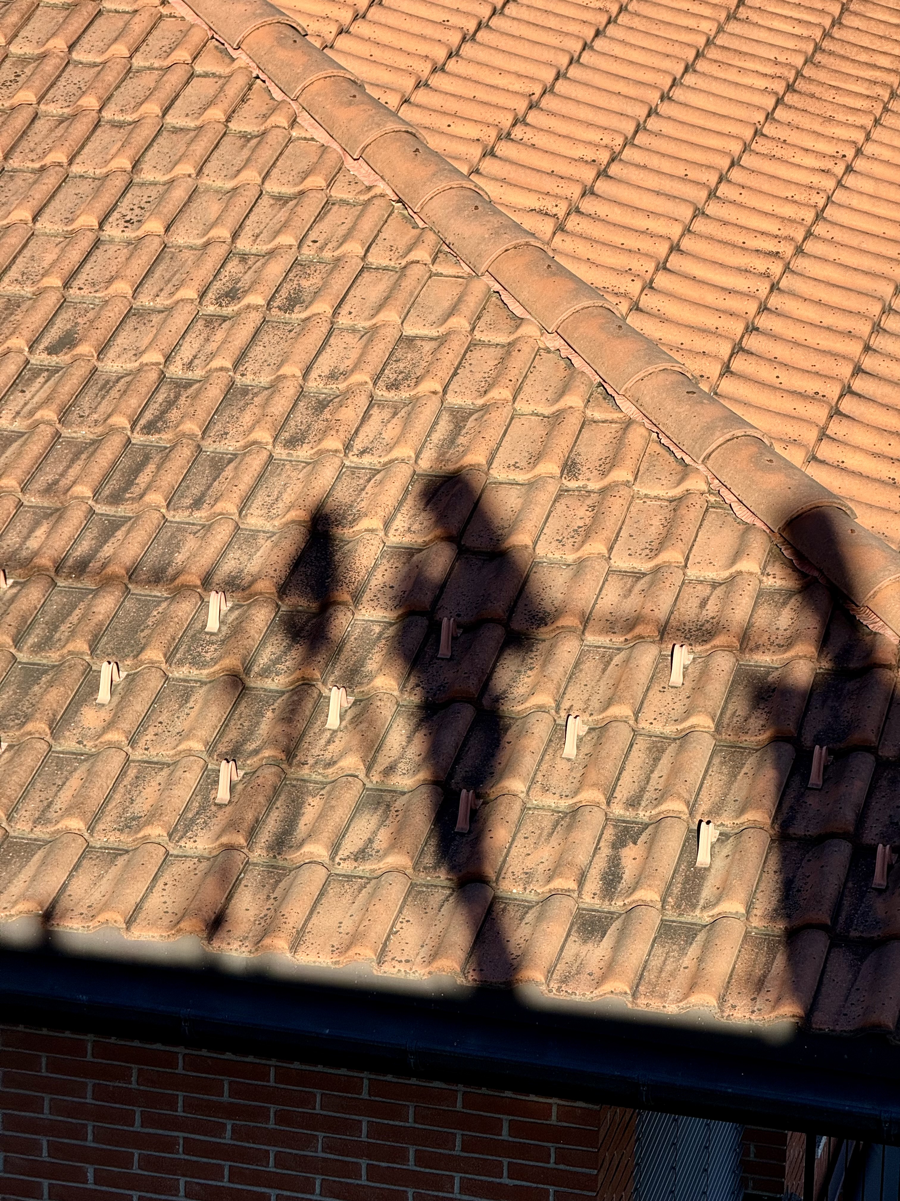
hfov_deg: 12.3
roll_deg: -1.8
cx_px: 450
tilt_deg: -20.9
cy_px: 600
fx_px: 4160
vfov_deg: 16.4
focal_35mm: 120
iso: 50
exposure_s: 1/870
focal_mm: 15.66
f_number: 2.8
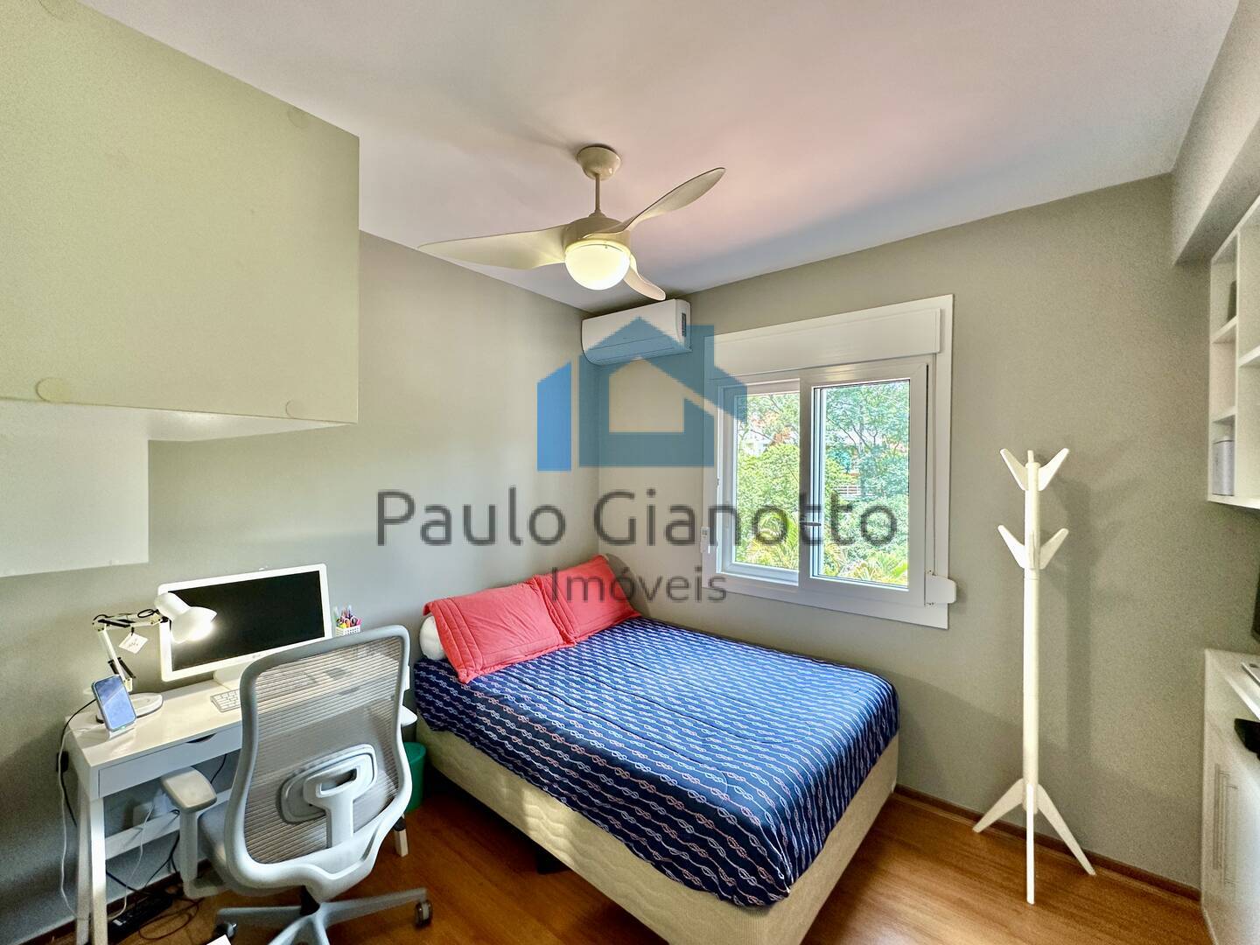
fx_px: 510
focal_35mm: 14
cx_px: 630
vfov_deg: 85.7
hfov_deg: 102.1
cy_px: 472
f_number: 2.2
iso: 125
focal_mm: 2.22
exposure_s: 1/120
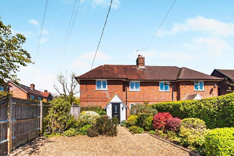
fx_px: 98
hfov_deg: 100.4
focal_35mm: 15
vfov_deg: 77.4
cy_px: 78
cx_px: 117
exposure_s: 1/400
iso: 100
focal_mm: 10
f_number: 9
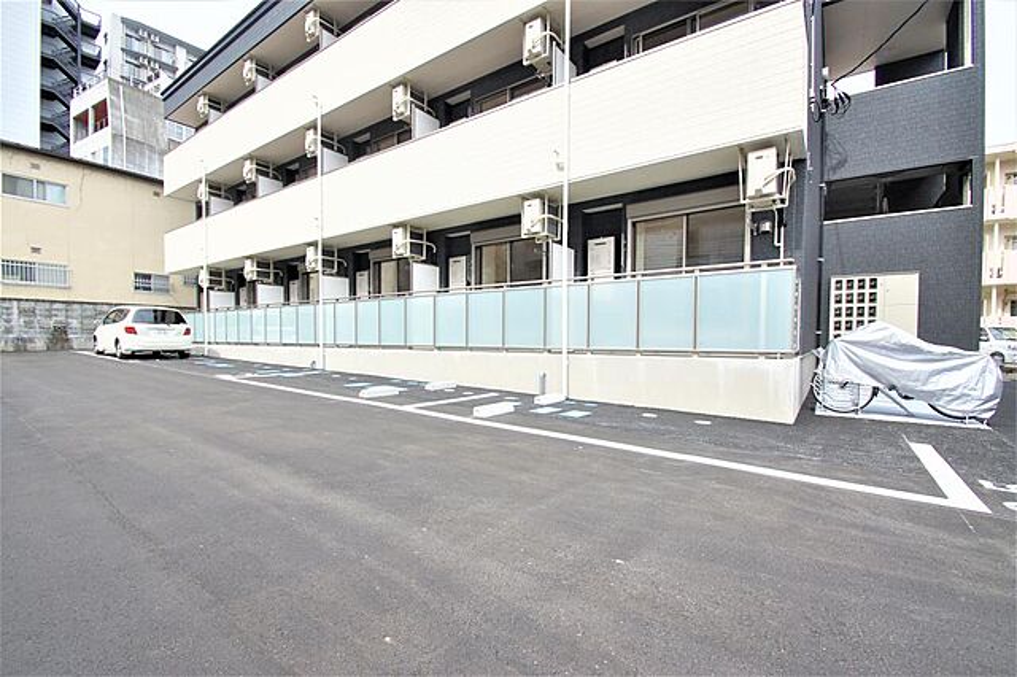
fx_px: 424
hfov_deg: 100.4
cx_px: 508
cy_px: 338
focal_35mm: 15
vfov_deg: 77.3
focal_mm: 10
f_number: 7.1
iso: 100
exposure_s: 1/125
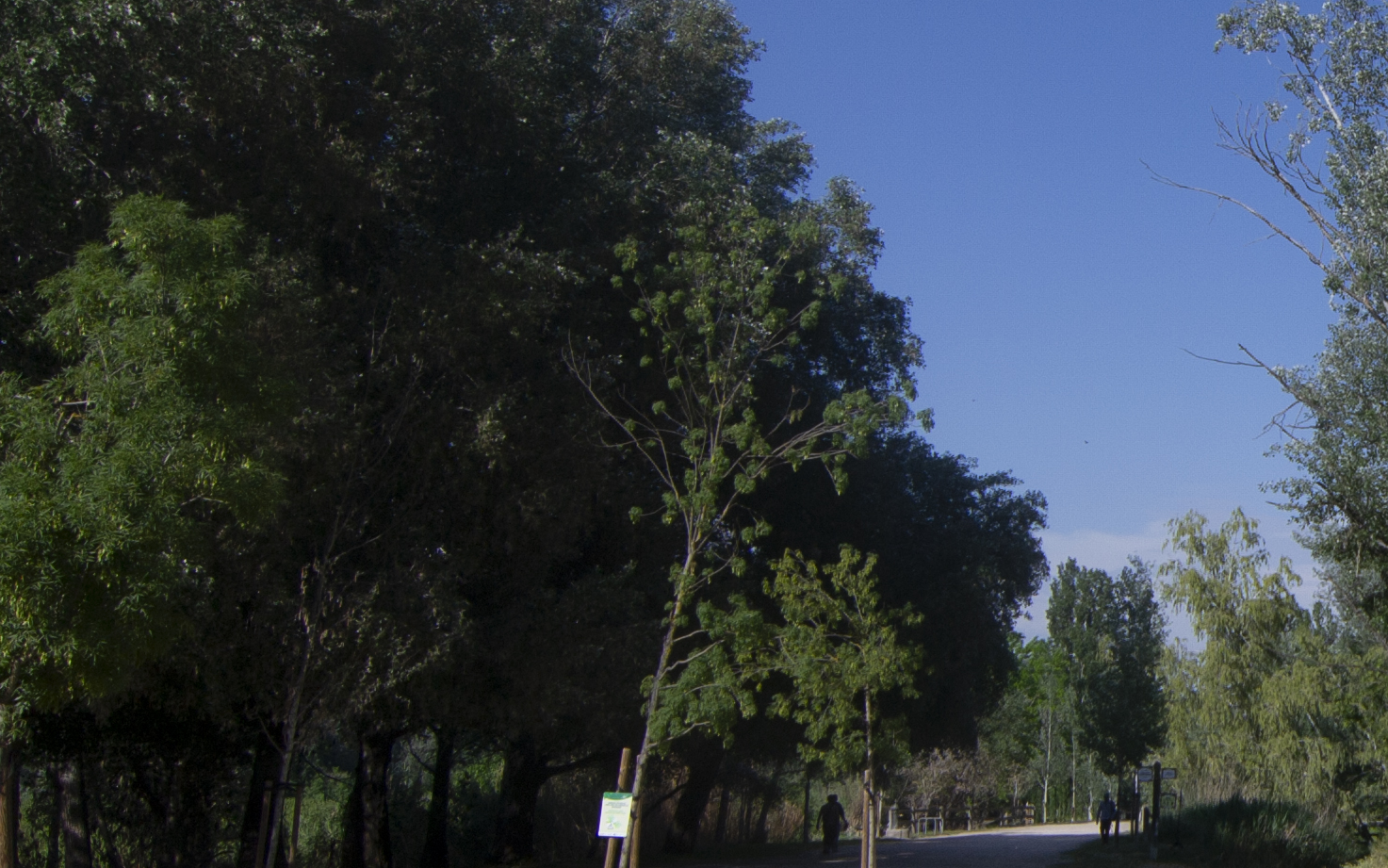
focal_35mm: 53
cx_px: 1536
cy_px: 484
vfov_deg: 24.6
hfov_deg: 33.4
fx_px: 1990
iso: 100
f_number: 7.1
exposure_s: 1/500
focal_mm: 11
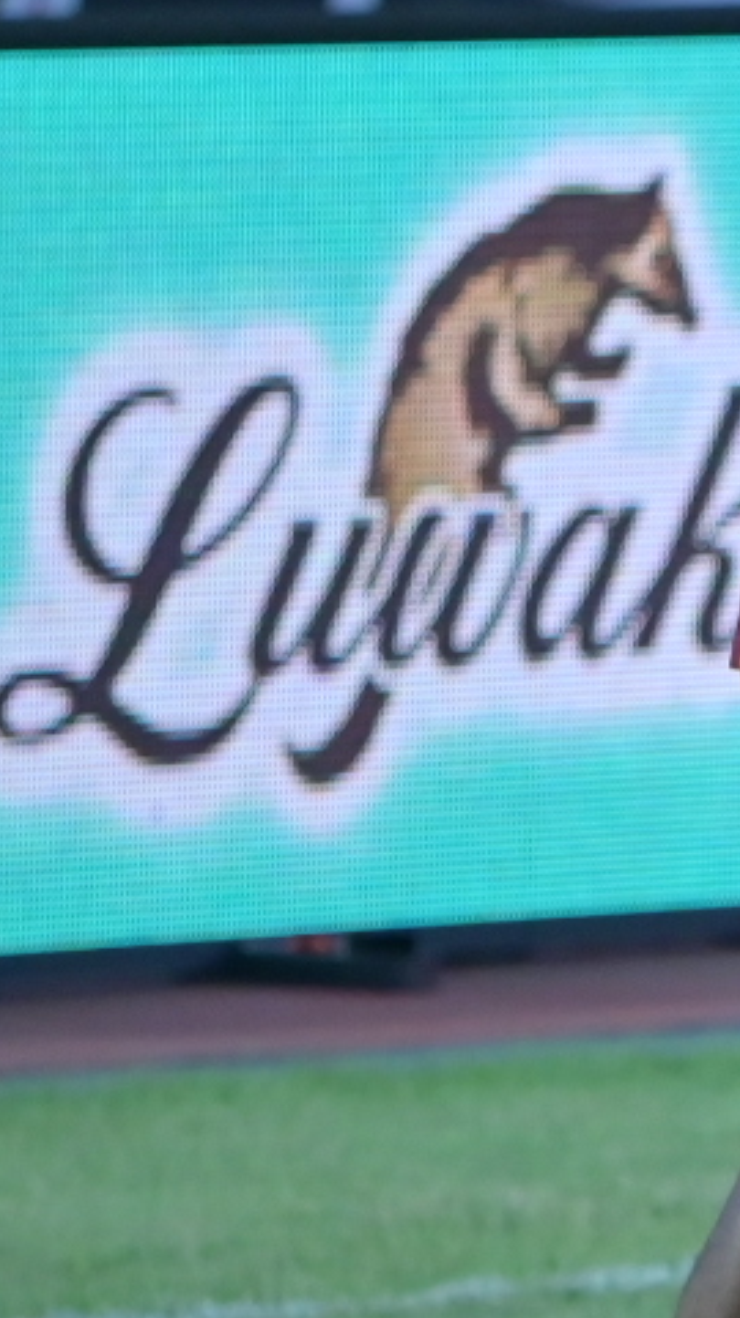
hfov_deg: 1.5
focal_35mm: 794
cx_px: 1603
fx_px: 27741
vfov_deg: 2.7
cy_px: 63
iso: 1600
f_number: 4.8
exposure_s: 1/1000
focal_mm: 150
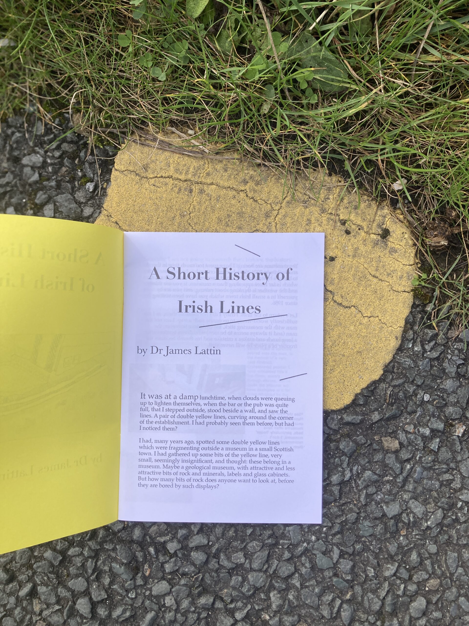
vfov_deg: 63.4
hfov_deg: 49.7
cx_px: 234
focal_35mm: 28
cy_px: 313
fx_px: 506
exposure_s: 1/2288
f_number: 1.8
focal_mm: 3.99
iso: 20
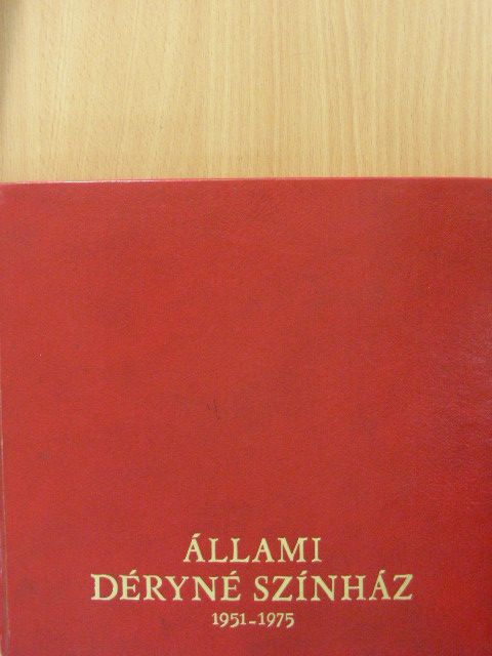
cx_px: 246
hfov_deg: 25.2
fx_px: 1099
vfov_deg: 33.2
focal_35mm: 58
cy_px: 328
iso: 227
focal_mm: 9.7
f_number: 3.5
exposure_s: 1/8
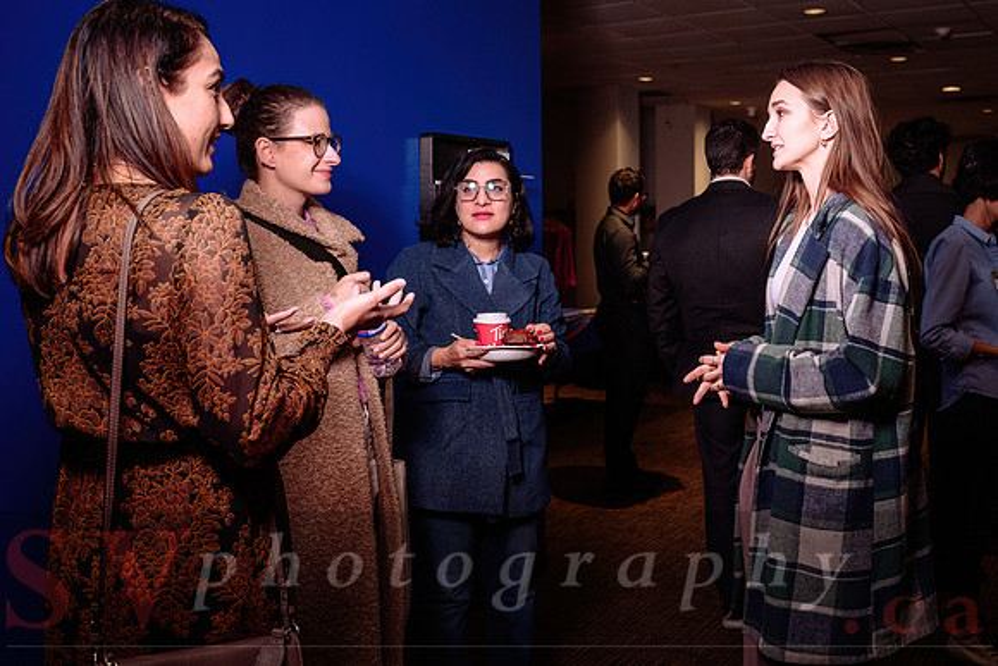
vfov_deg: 34.1
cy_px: 297
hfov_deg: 49.3
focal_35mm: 39
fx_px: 1084
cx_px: 567
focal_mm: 34
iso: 1600
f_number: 5
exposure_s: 1/160
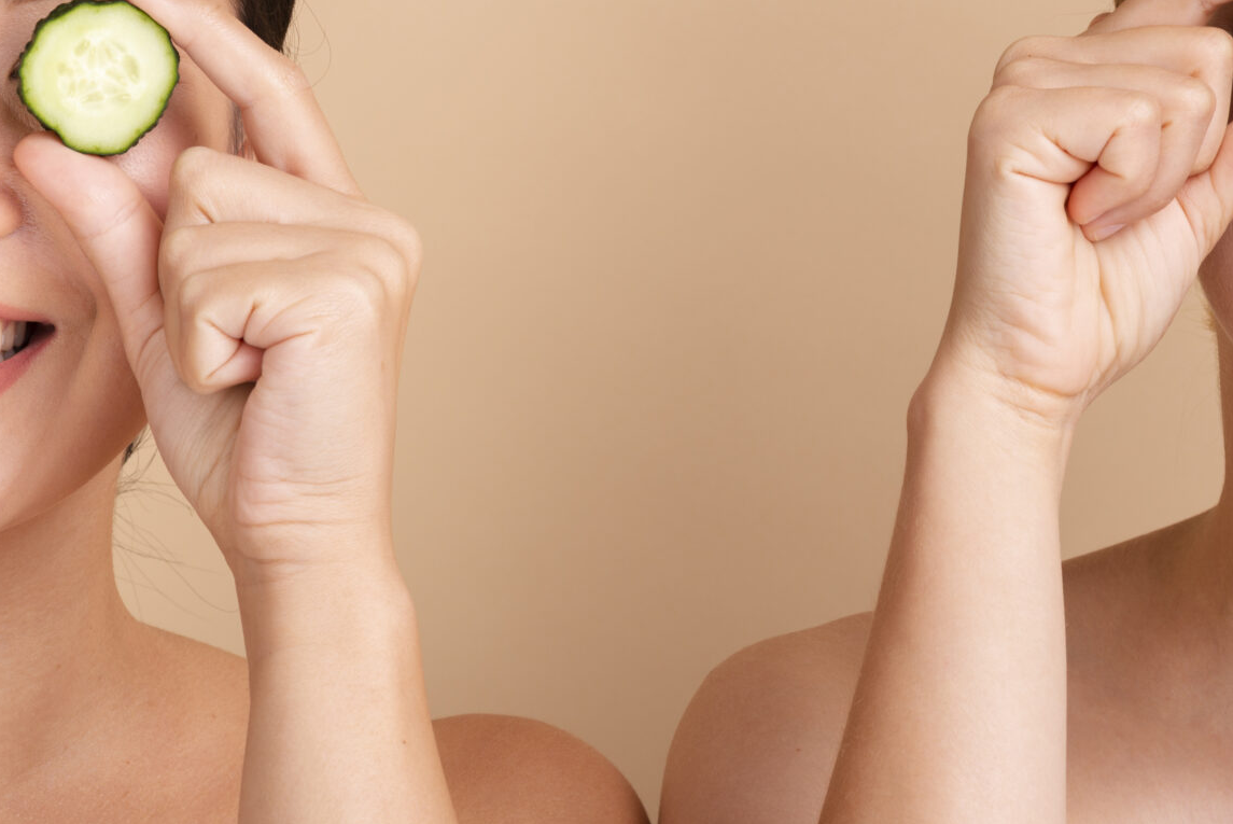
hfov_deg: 10.8
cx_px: 631
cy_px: 49
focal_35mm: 190
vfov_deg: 7.2
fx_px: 6511
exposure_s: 1/160
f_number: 11
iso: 100
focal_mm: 85
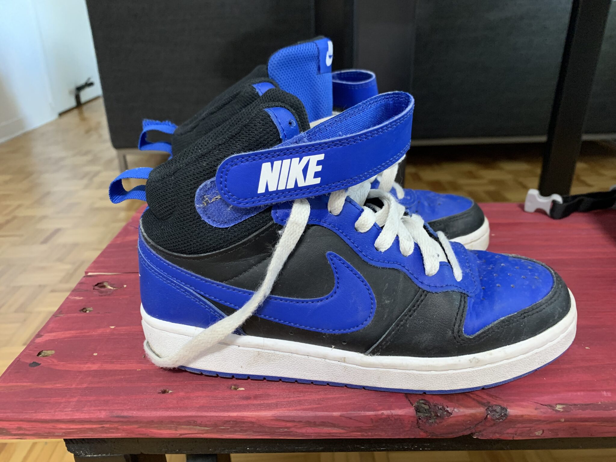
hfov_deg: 67.3
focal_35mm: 26
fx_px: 463
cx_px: 308
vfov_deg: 53.1
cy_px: 231
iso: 320
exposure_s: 1/40
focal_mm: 4.25
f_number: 1.8
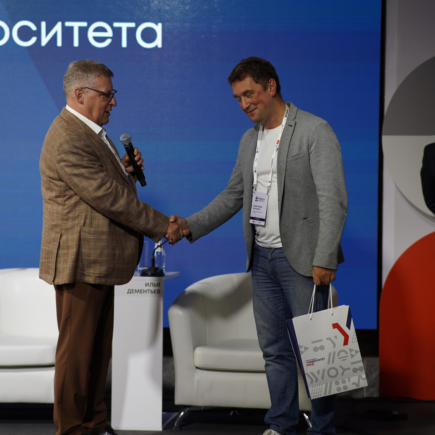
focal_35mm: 109
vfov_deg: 16.0
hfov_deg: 16.0
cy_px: 218
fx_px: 1550
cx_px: 221
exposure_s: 1/125
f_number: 2.2
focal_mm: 85
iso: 125
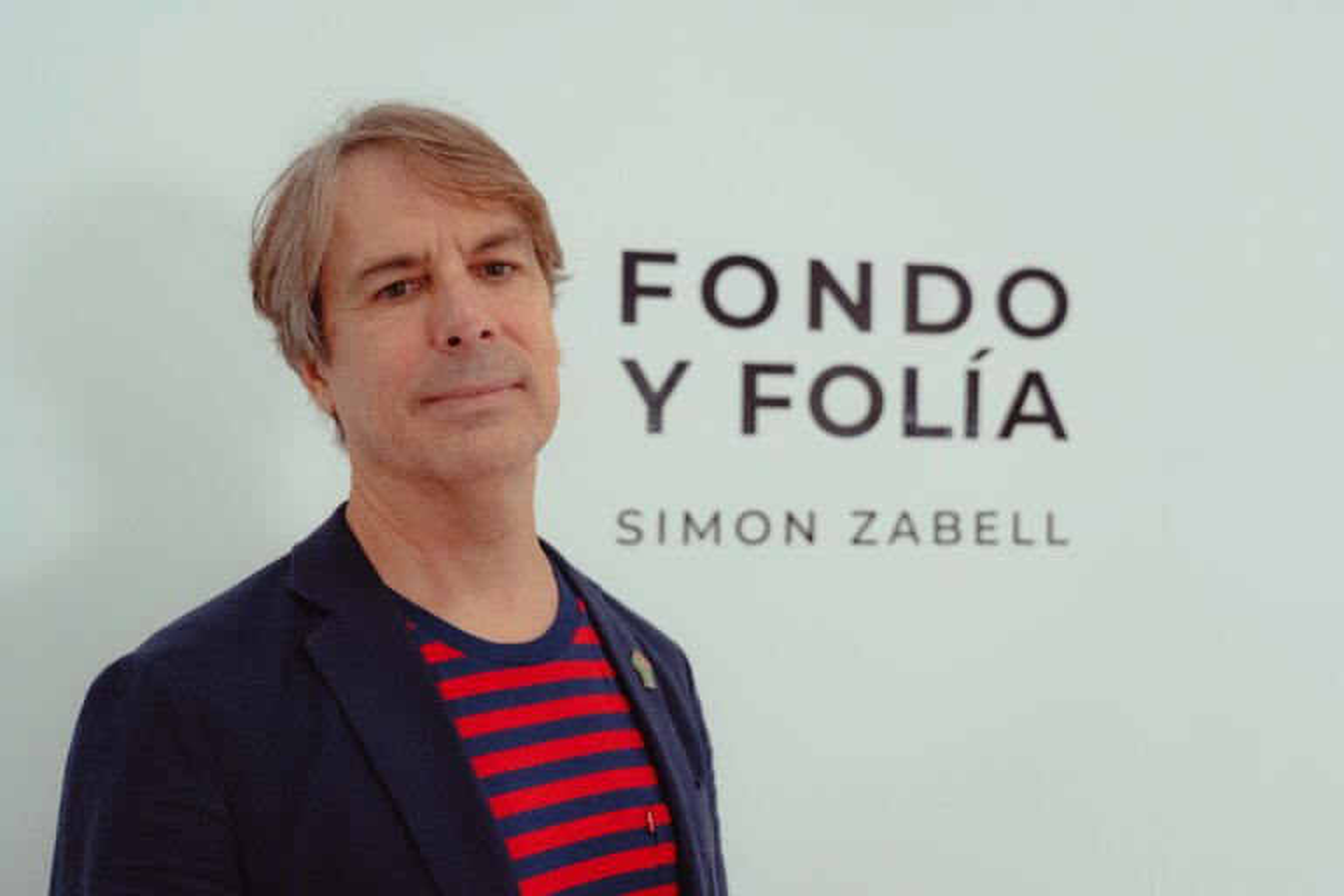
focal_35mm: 42
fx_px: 1568
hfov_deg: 46.4
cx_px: 672
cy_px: 448
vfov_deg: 31.9
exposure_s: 1/1000
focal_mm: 42
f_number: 4
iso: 3200
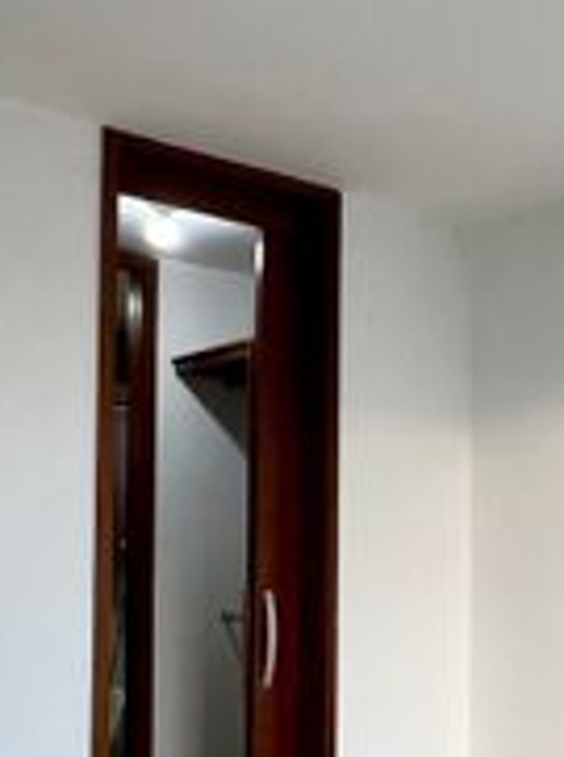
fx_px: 1046
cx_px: 714
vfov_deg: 39.2
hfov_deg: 26.1
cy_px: 517
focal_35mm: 48
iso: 100
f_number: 1.8
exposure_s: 1/120
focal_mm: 1.57
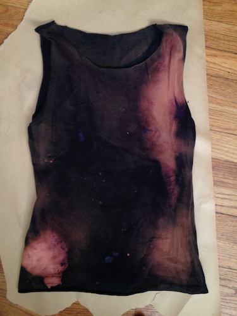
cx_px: 118
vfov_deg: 52.6
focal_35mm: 35
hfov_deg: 40.7
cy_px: 158
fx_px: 320
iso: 125
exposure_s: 1/20
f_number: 2.4
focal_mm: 4.28
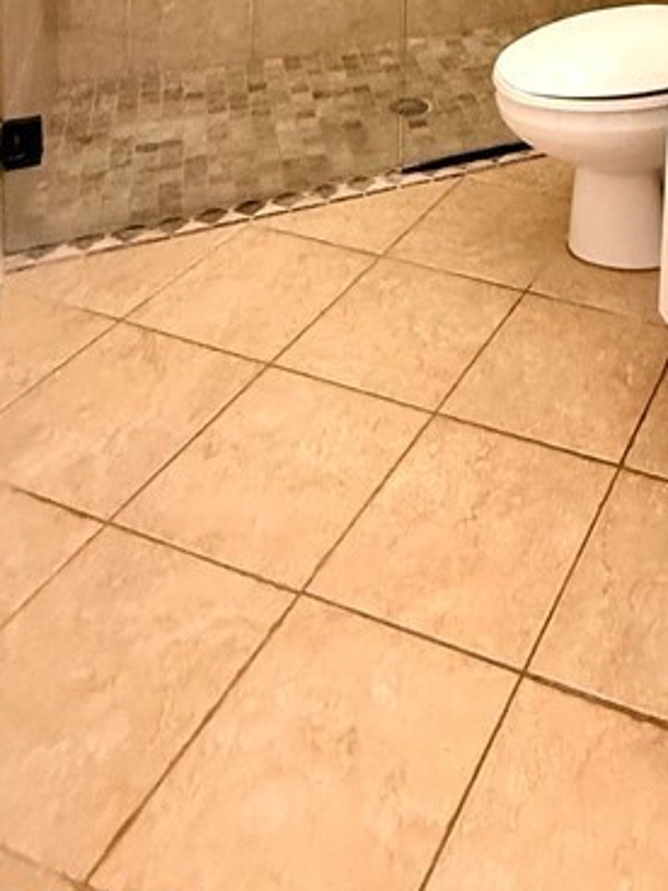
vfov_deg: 34.5
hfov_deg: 32.9
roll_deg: -1.9
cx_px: 709
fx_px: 1003
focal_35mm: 39
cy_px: -257
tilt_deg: -4.4
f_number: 2.2
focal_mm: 2.22
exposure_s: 1/60
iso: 320
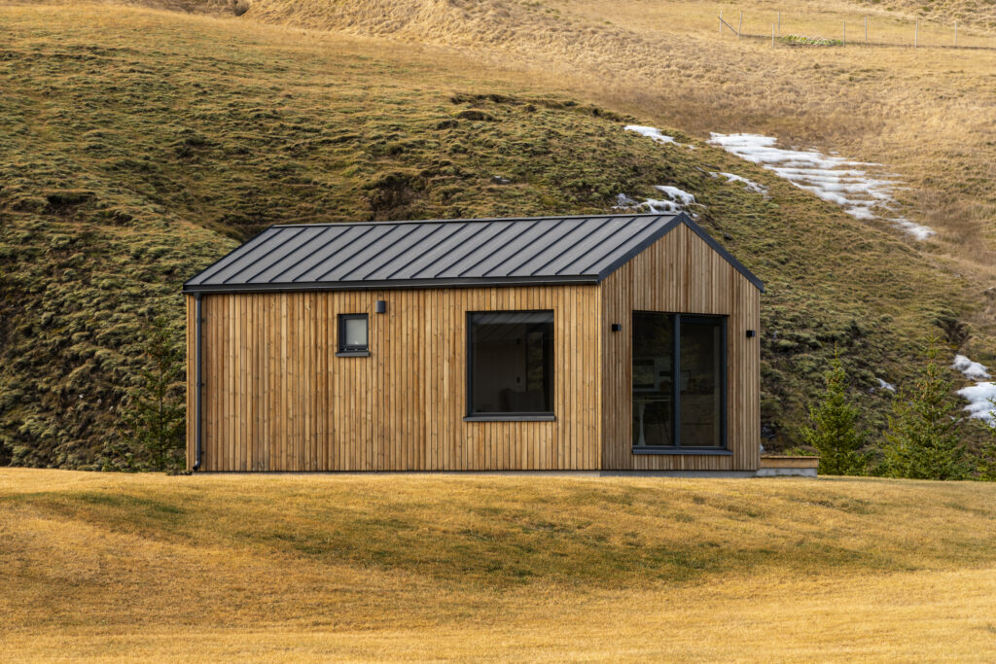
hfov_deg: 10.3
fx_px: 5534
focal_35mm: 200
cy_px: 332
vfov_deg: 6.9
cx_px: 498
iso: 100
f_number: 11
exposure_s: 1/8
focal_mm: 200
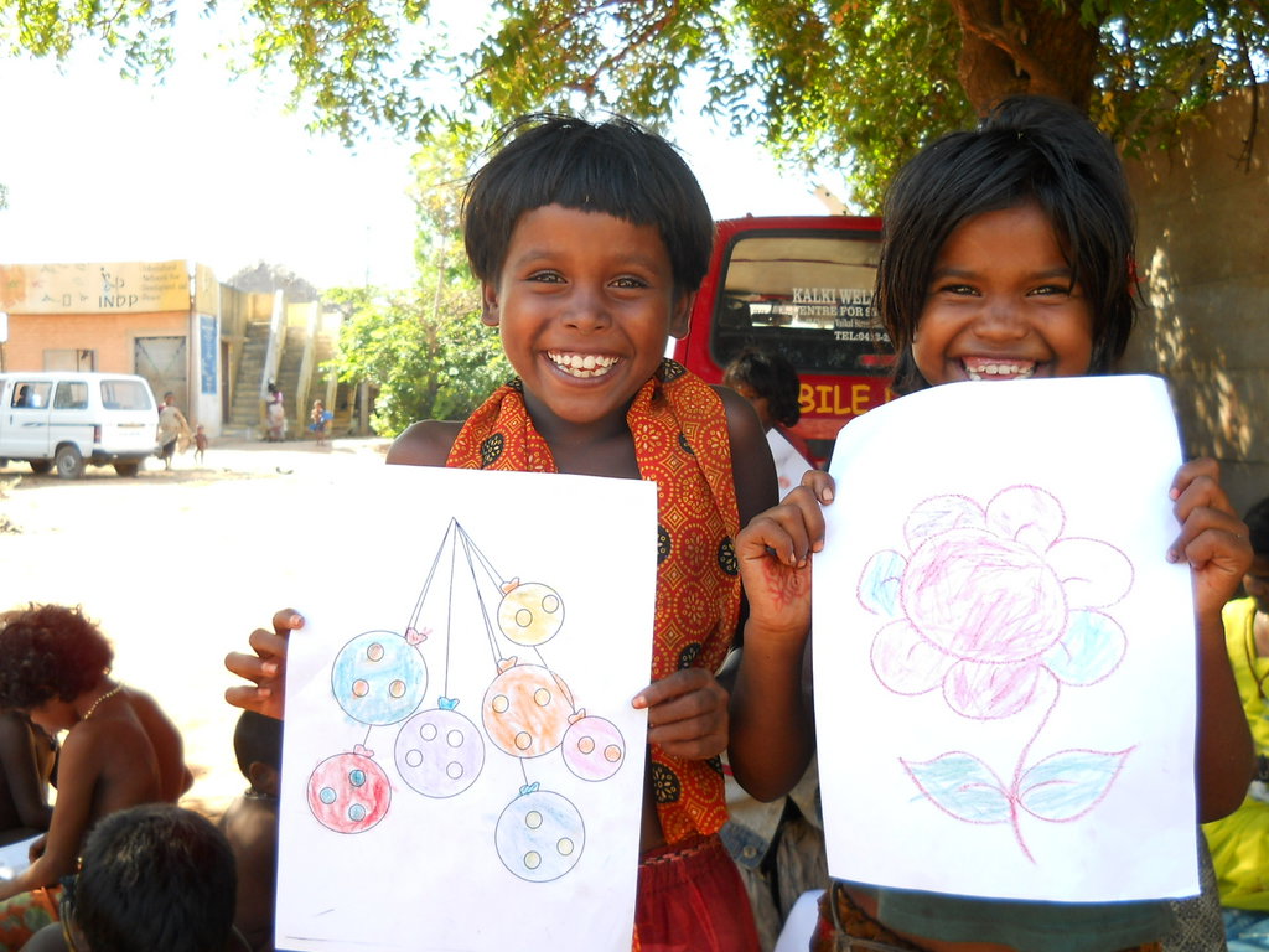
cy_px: 476
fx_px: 1503
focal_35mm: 41
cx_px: 634
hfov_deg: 45.8
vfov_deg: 35.1
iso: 80
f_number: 3.1
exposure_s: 1/100
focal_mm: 6.72
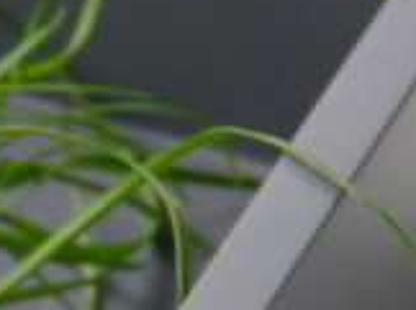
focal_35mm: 415
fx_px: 4980
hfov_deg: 4.7
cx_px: -444
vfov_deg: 3.5
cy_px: 648
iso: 320
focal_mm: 42
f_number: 5.6
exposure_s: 1/80
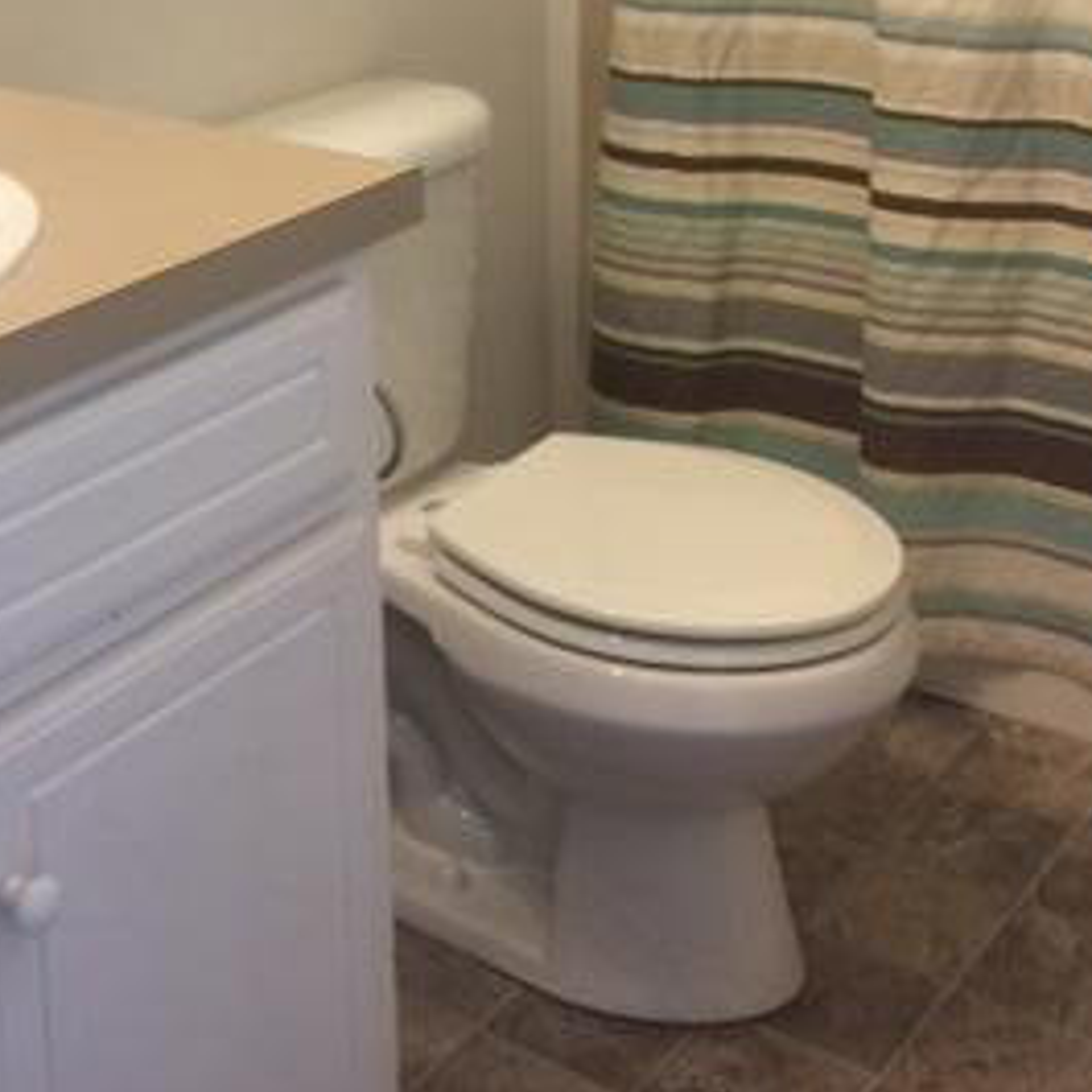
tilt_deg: -12.6
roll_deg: +1.6
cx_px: 297
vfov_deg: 26.3
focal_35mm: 62
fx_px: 2213
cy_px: 16
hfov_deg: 27.4
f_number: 2.2
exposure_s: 1/17
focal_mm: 4.15
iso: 50
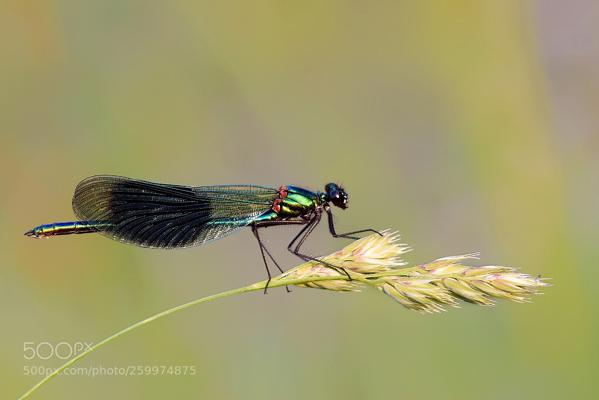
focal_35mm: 158
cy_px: 200
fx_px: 2621
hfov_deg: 13.0
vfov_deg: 8.7
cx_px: 300
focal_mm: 105
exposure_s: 1/160
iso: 360
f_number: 6.3
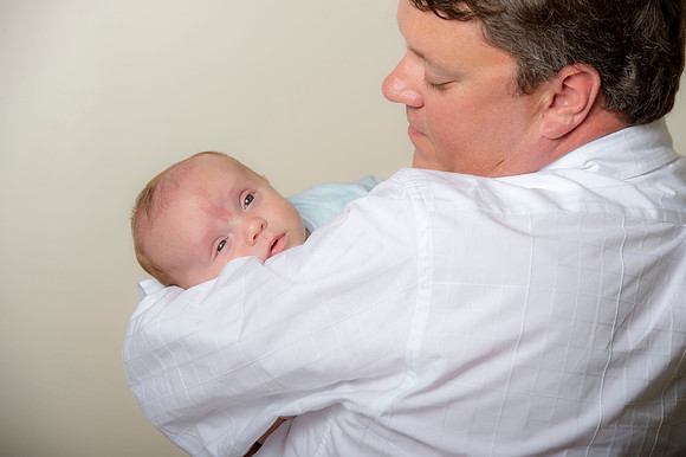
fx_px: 2571
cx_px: 343
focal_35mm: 135
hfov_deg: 15.2
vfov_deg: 10.1
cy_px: 228
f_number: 6.3
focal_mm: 135
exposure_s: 1/200
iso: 250
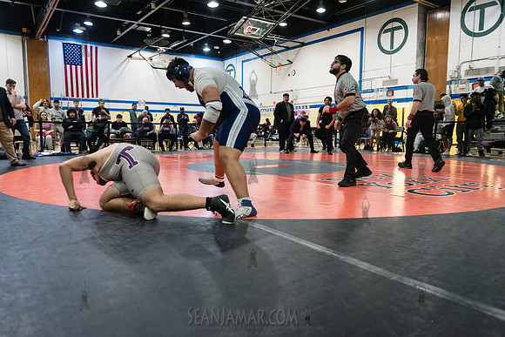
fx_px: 379
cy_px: 168
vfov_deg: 48.0
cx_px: 252
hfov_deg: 67.4
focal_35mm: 27
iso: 8000
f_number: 3.2
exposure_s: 1/500
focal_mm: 27
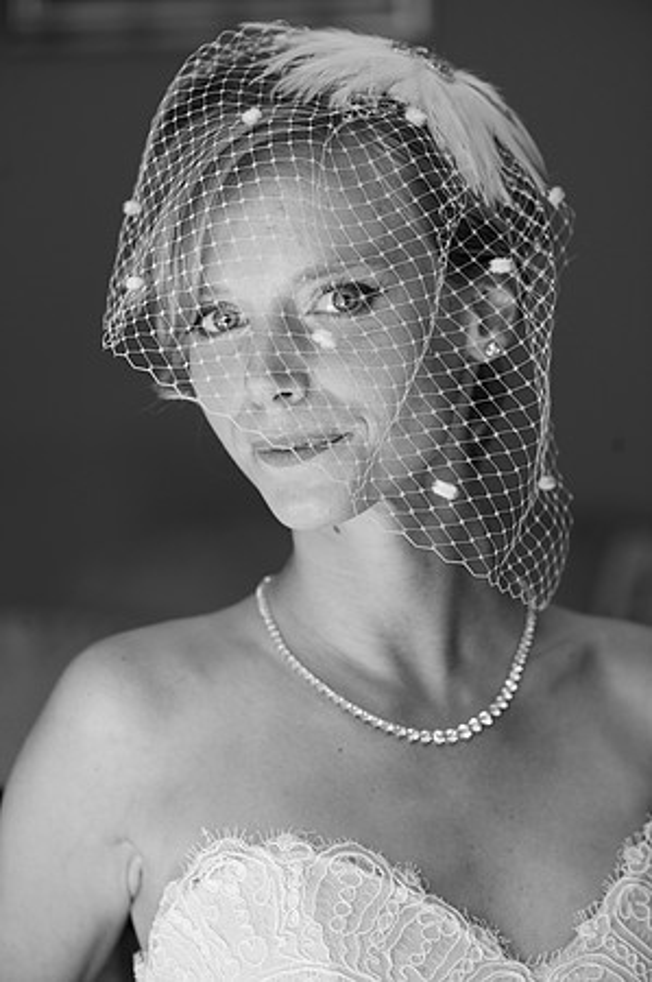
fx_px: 2859
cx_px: 326
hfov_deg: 13.0
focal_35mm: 105
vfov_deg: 19.5
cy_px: 491
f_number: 4
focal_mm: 105
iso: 500
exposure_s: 1/80
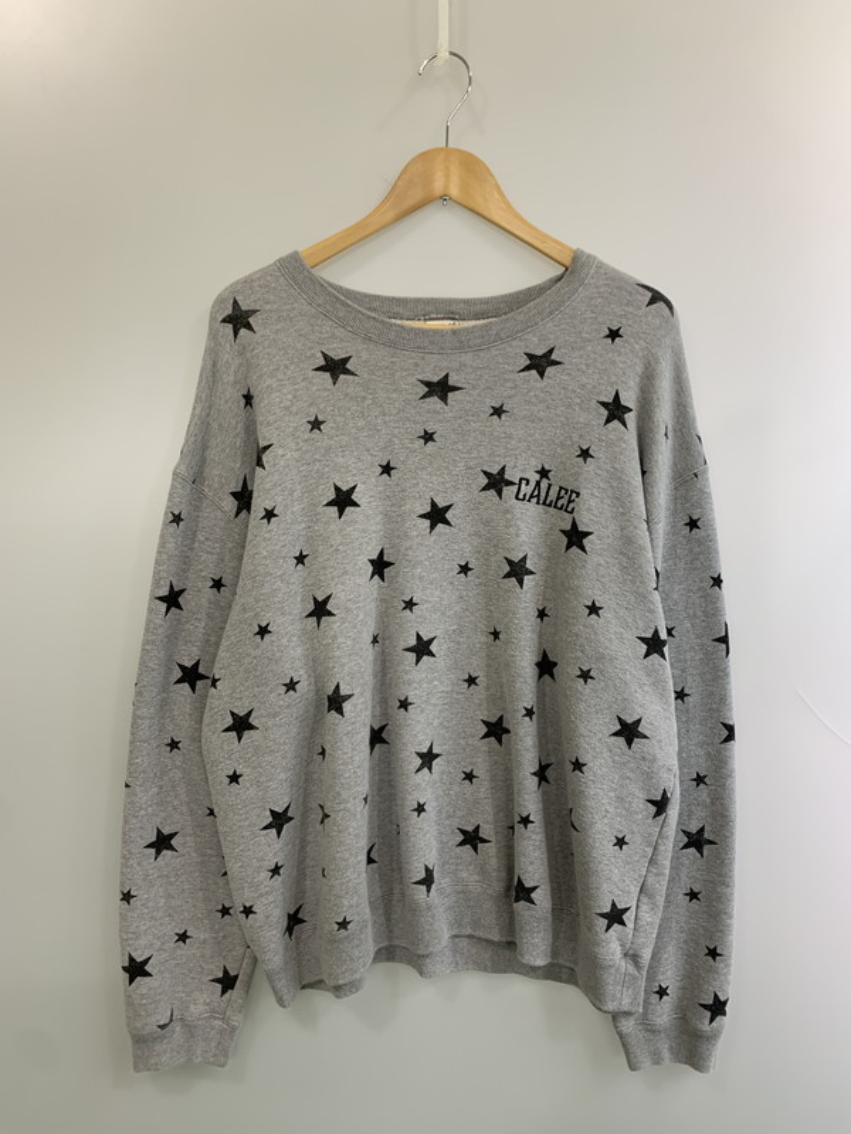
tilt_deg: -21.1
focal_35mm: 26
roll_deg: -0.2
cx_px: 426
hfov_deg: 53.1
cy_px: 567
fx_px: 852
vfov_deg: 67.3
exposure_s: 1/50
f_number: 1.8
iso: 64
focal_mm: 4.25
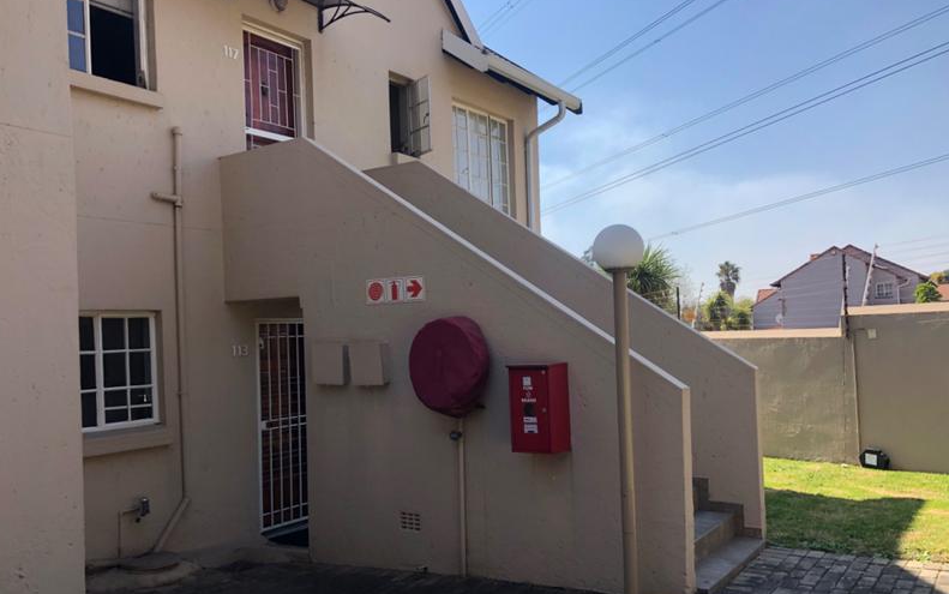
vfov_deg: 41.8
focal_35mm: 30
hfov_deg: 62.9
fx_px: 776
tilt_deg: +1.6
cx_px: 470
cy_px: 332
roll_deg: +2.1
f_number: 1.8
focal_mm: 4
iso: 20
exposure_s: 1/1091
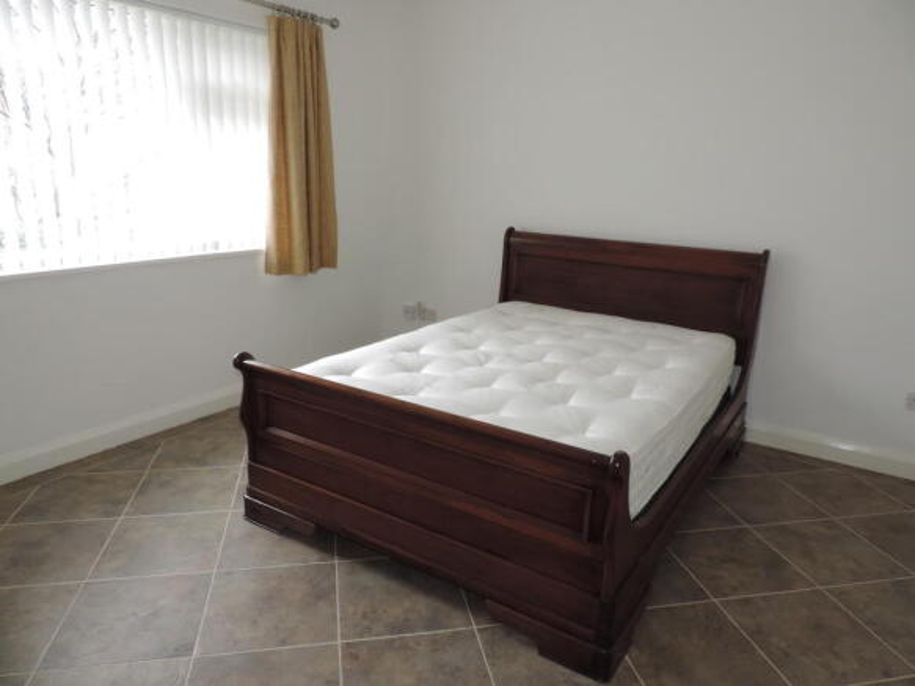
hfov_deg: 71.6
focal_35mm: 24
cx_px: 458
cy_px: 343
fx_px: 634
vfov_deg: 56.8
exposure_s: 1/40
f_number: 3
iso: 140
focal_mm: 4.3
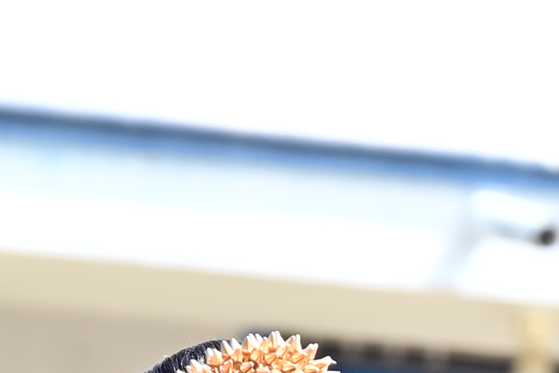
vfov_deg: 1.6
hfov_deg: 2.4
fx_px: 13526
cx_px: 260
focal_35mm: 871
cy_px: 1333
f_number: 6.3
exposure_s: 1/200
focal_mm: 120
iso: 200
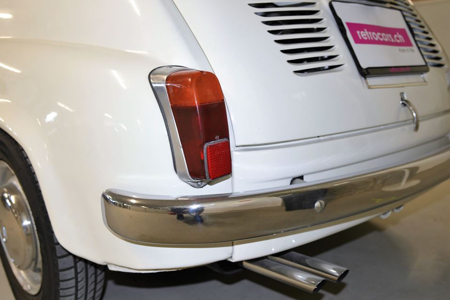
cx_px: 225
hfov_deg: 58.7
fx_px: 400
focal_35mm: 32
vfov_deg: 41.1
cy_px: 150
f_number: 4
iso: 800
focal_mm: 32
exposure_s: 1/60
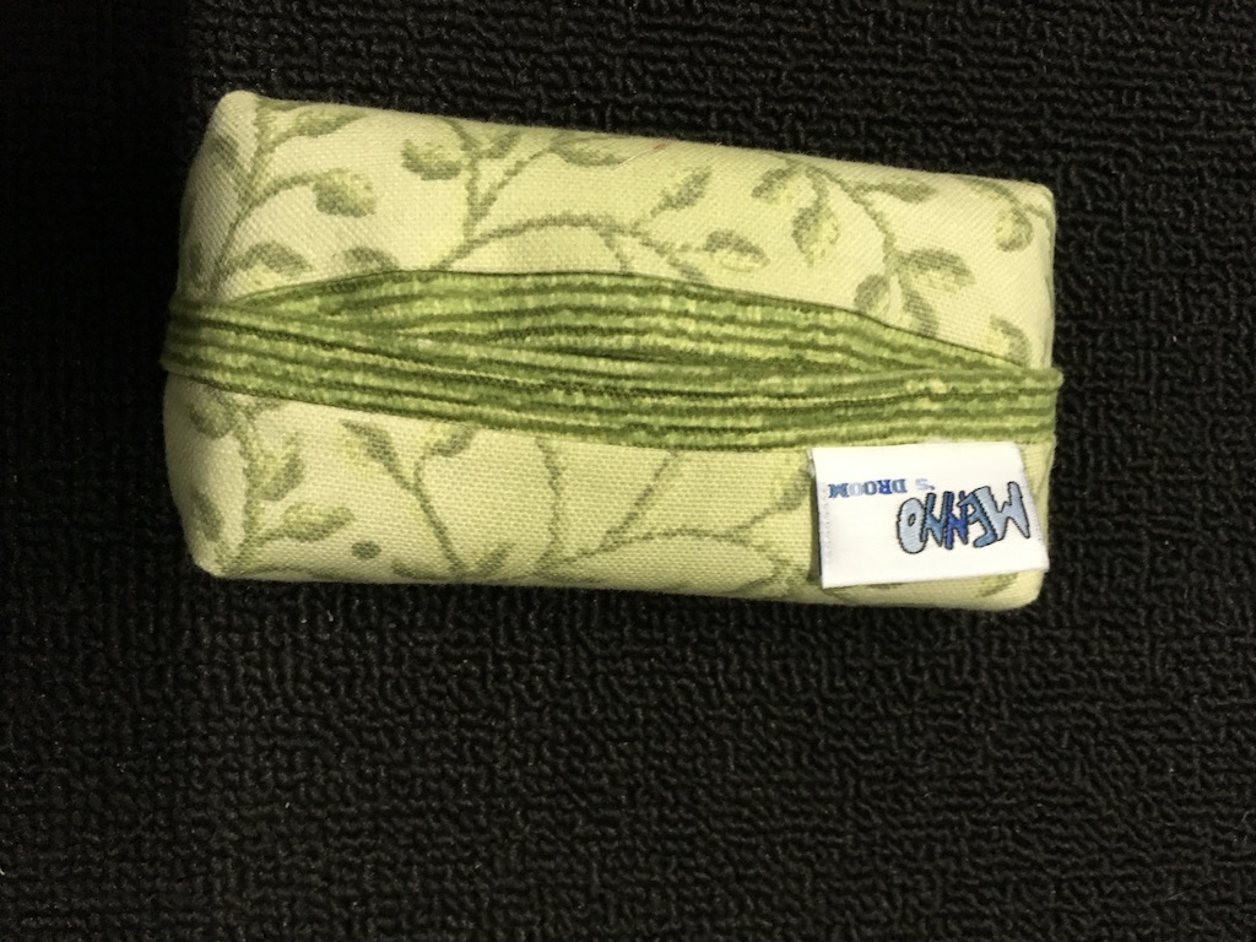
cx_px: 628
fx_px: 1052
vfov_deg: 48.2
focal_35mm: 29
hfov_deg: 61.7
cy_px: 471
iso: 200
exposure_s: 1/25
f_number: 2.2
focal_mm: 4.15
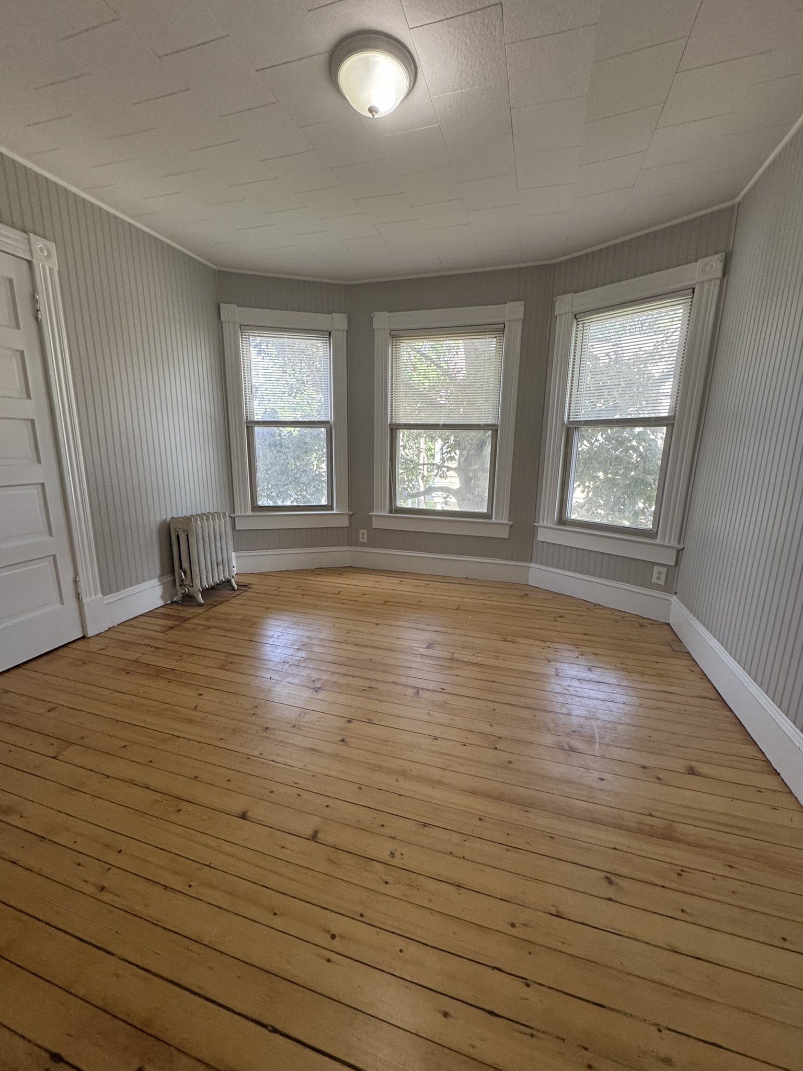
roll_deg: -0.5
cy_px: 536
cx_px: 402
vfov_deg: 102.1
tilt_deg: -12.1
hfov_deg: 85.7
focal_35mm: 14
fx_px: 433
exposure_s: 1/120
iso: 250
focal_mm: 2.22
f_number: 2.2
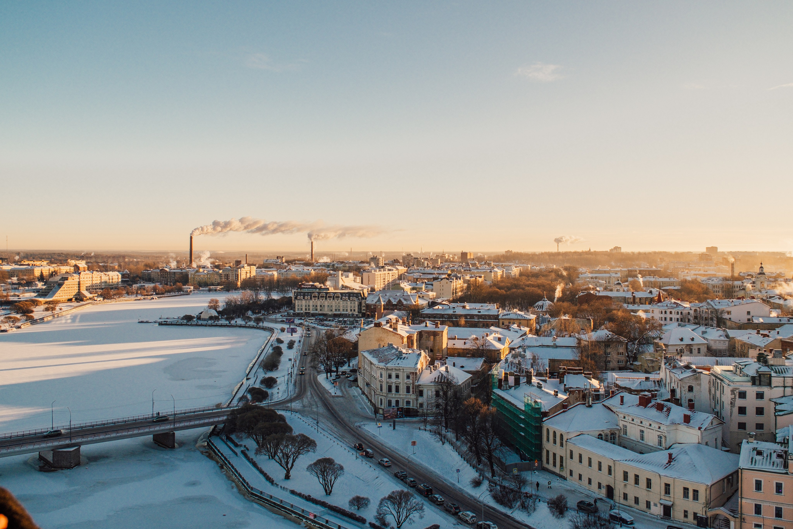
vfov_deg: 38.5
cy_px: 264
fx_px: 757
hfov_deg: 55.3
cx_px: 396
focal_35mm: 34
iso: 320
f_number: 5
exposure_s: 1/500
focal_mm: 22.4
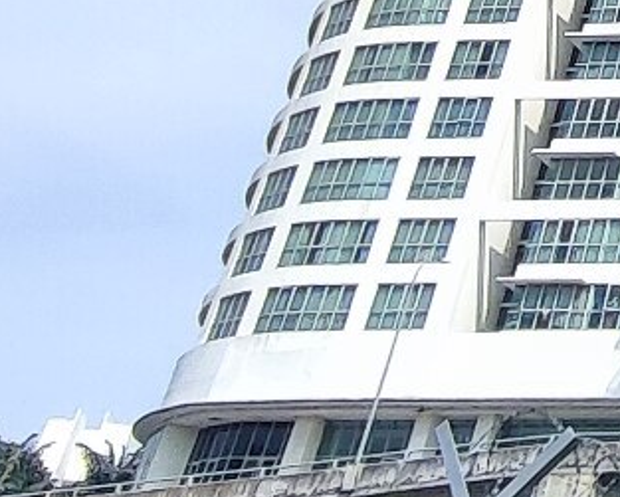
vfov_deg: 19.7
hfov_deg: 17.2
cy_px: -234
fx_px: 1249
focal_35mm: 68
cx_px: 1328
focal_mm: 1.65
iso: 50
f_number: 2.2
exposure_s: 1/940
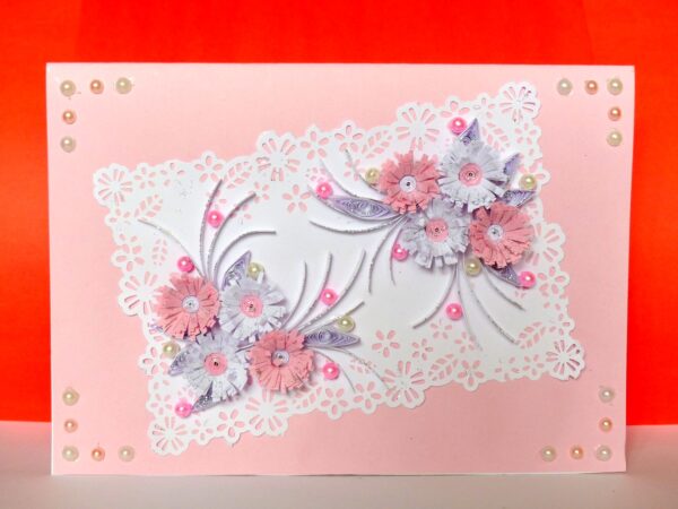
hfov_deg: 34.3
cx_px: 339
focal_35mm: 56
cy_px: 254
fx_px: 1097
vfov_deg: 26.1
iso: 100
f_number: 2.8
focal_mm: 10.1
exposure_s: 1/125
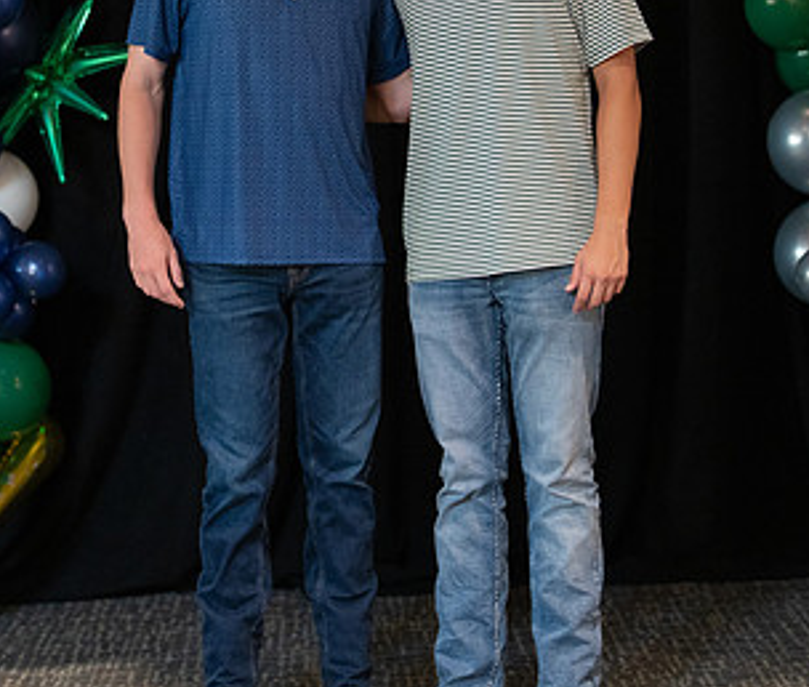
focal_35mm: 102
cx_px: 387
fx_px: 2501
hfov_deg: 18.4
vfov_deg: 15.6
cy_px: 253
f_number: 1.2
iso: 1600
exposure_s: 1/320
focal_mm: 50
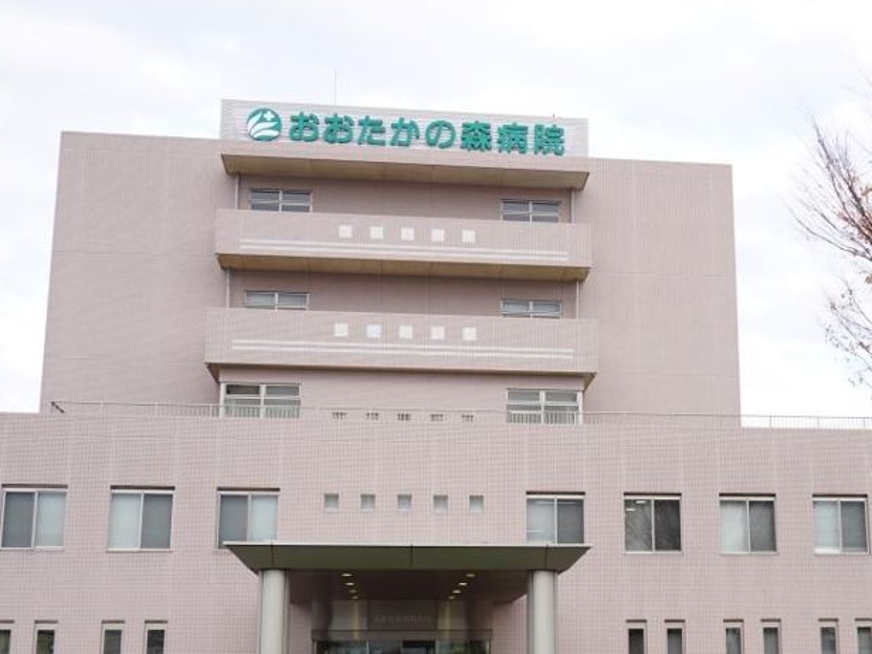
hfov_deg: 36.6
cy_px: 409
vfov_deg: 28.1
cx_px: 576
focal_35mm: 52
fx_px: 1303
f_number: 5.6
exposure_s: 1/60
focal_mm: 23
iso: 100
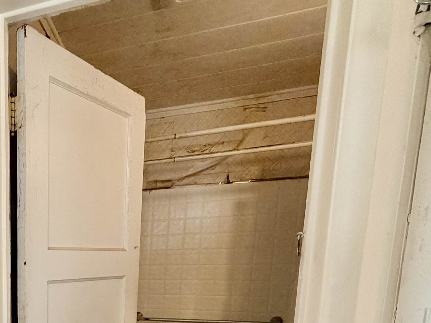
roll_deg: +1.0
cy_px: 321
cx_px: -10
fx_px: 398
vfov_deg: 39.1
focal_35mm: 32
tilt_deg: -8.9
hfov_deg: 46.5
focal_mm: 2.22
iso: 250
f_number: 2.2
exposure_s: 1/60
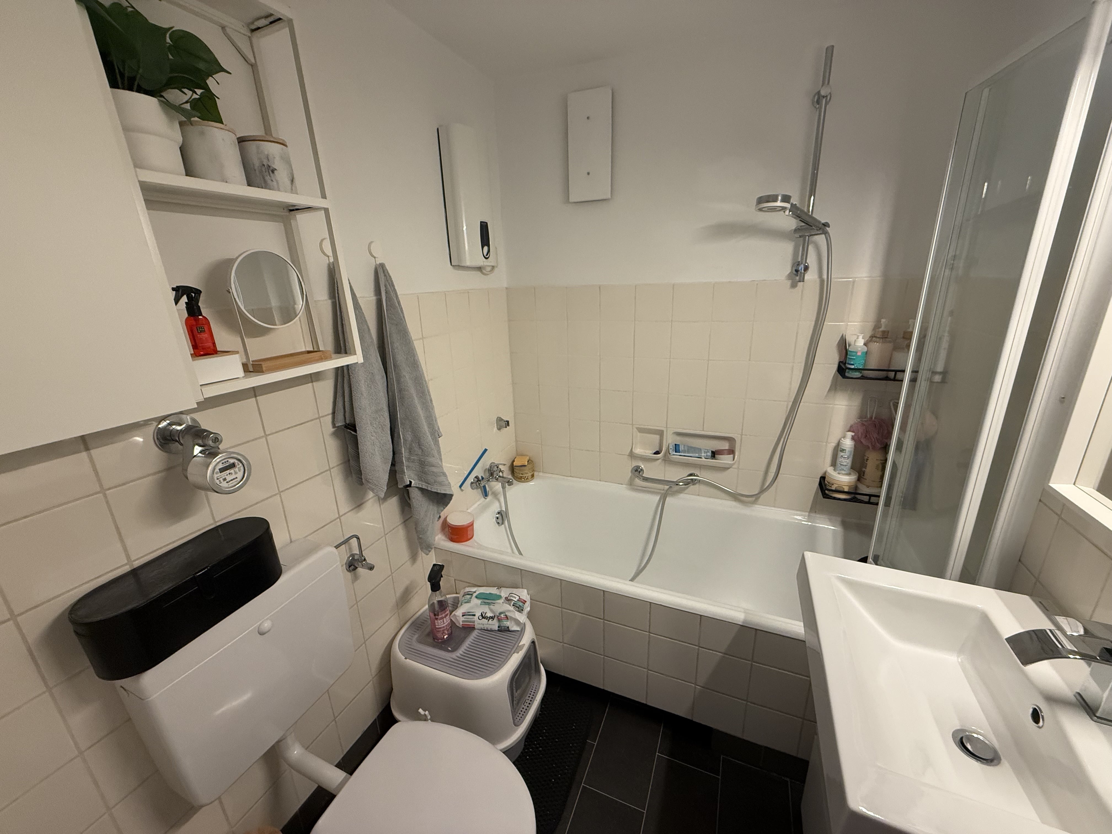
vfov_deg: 85.7
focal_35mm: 14
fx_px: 450
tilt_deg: -16.4
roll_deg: +1.7
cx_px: 556
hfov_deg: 102.1
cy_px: 417
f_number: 2.2
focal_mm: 2.22
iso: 320
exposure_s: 1/100
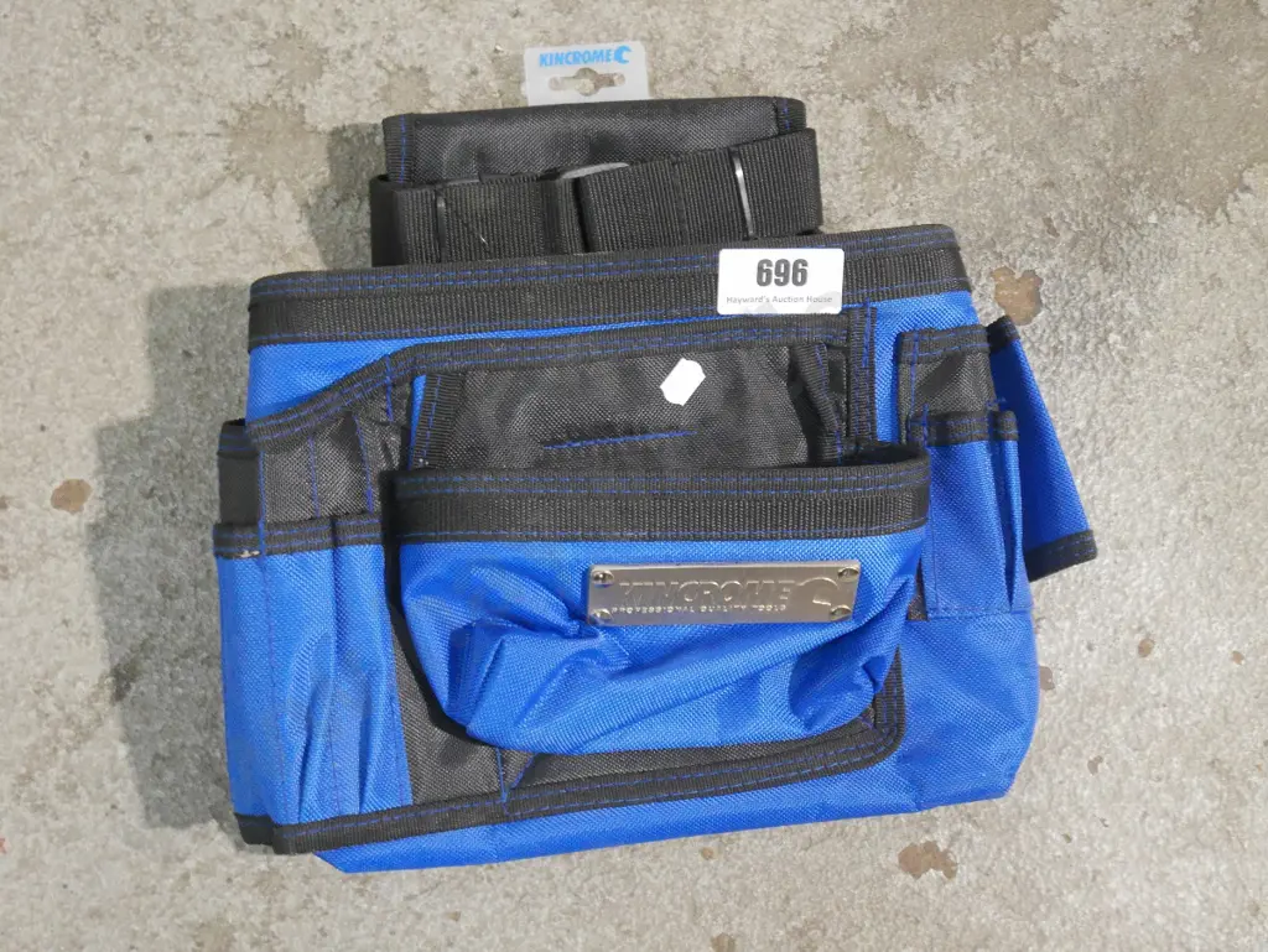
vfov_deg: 29.1
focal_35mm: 50
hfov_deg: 38.2
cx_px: 634
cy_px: 476
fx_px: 1832
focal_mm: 25
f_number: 5.1
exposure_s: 1/20
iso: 3200
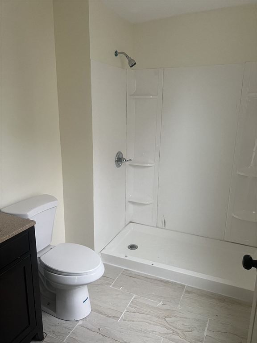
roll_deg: -0.2
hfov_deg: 53.1
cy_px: 172
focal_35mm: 26
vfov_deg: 67.3
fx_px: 257
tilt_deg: -12.7
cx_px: 128
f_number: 1.5
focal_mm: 5.7
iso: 250
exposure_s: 1/60
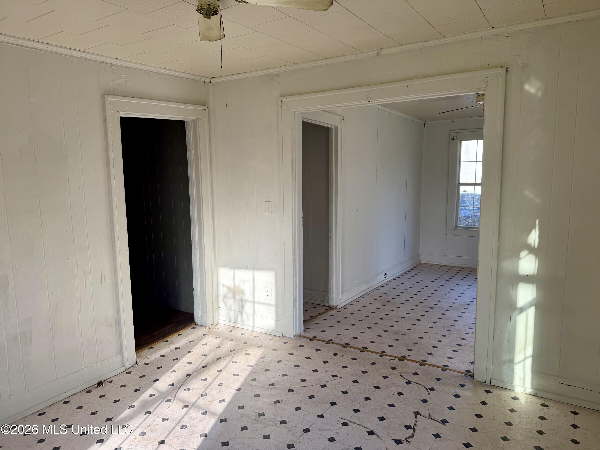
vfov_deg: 56.8
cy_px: 225
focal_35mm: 24
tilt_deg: -6.6
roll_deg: +1.0
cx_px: 300
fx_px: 416
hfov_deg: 71.6
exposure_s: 1/849
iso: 100
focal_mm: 6.76
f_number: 1.78
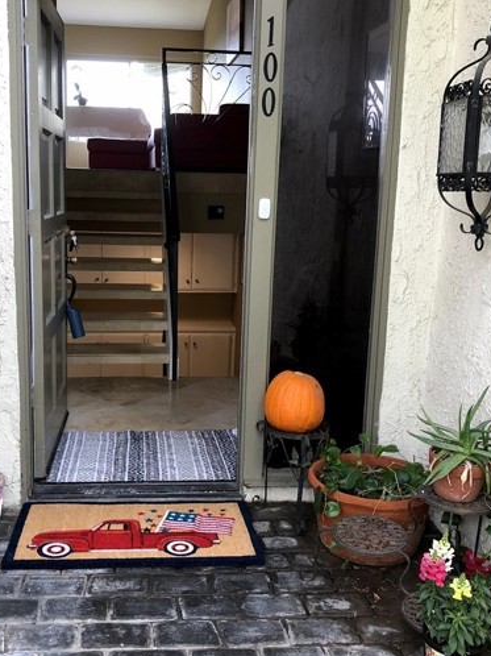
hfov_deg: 39.4
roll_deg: -1.4
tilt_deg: -9.1
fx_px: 681
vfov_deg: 51.4
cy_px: 315
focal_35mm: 36
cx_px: 194
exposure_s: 1/40
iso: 25
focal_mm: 3.99
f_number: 1.8
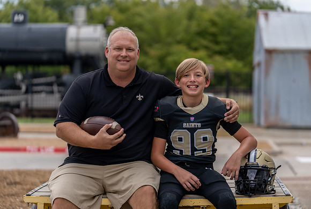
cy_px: 102
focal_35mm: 115
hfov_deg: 17.7
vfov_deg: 12.0
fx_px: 996
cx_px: 161
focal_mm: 108
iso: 250
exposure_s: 1/320
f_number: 2.8
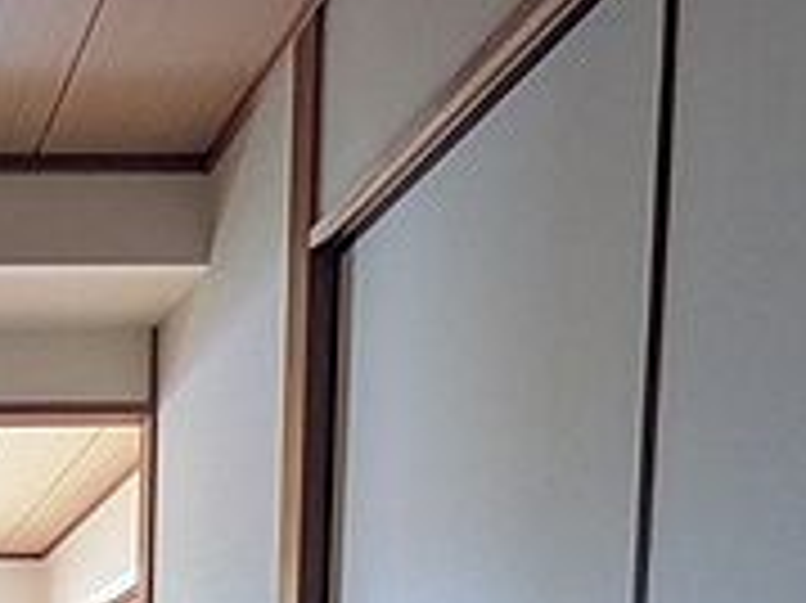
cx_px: -239
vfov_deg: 22.9
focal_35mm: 50
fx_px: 1163
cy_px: 932
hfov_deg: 30.3
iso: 214
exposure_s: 1/33.3
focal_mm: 1.83
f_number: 2.2
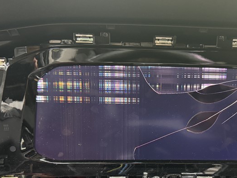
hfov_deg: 40.7
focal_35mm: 46
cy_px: 140
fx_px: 315
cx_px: 158
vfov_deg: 30.8
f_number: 1.78
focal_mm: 6.76
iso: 800
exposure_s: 1/33
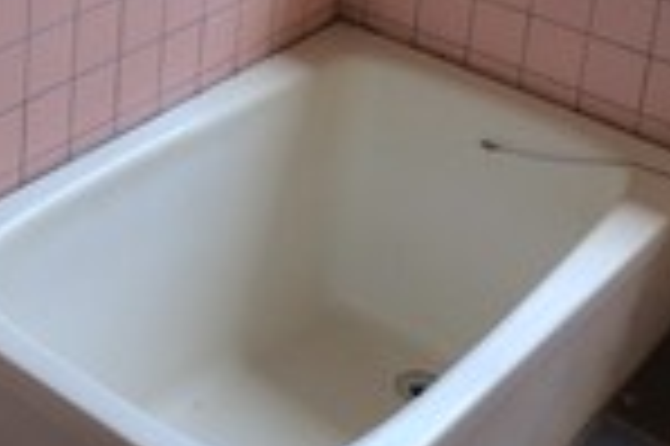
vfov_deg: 15.4
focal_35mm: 84
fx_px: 1562
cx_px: 76
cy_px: -153
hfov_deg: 23.6
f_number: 2.2
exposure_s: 1/60
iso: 50
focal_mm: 4.12
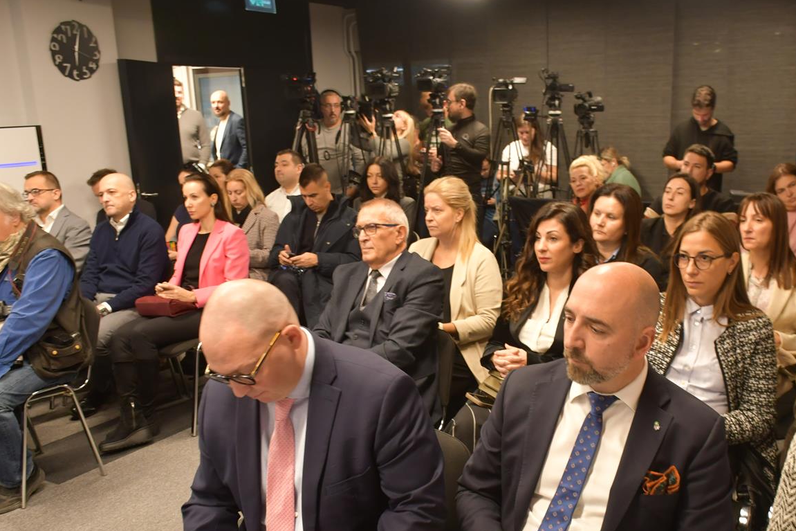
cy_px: 360
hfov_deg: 50.5
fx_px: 840
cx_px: 459
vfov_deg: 34.7
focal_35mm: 38
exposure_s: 1/30
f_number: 5.6
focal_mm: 18
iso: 800
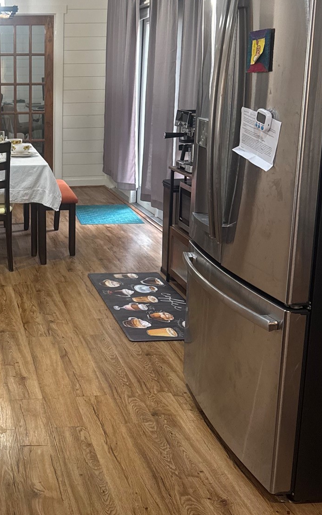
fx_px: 660
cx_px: 19
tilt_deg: -13.6
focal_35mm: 47
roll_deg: +0.1
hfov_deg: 26.3
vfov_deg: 42.5
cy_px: 217
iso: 250
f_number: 1.78
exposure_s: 1/60
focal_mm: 6.76
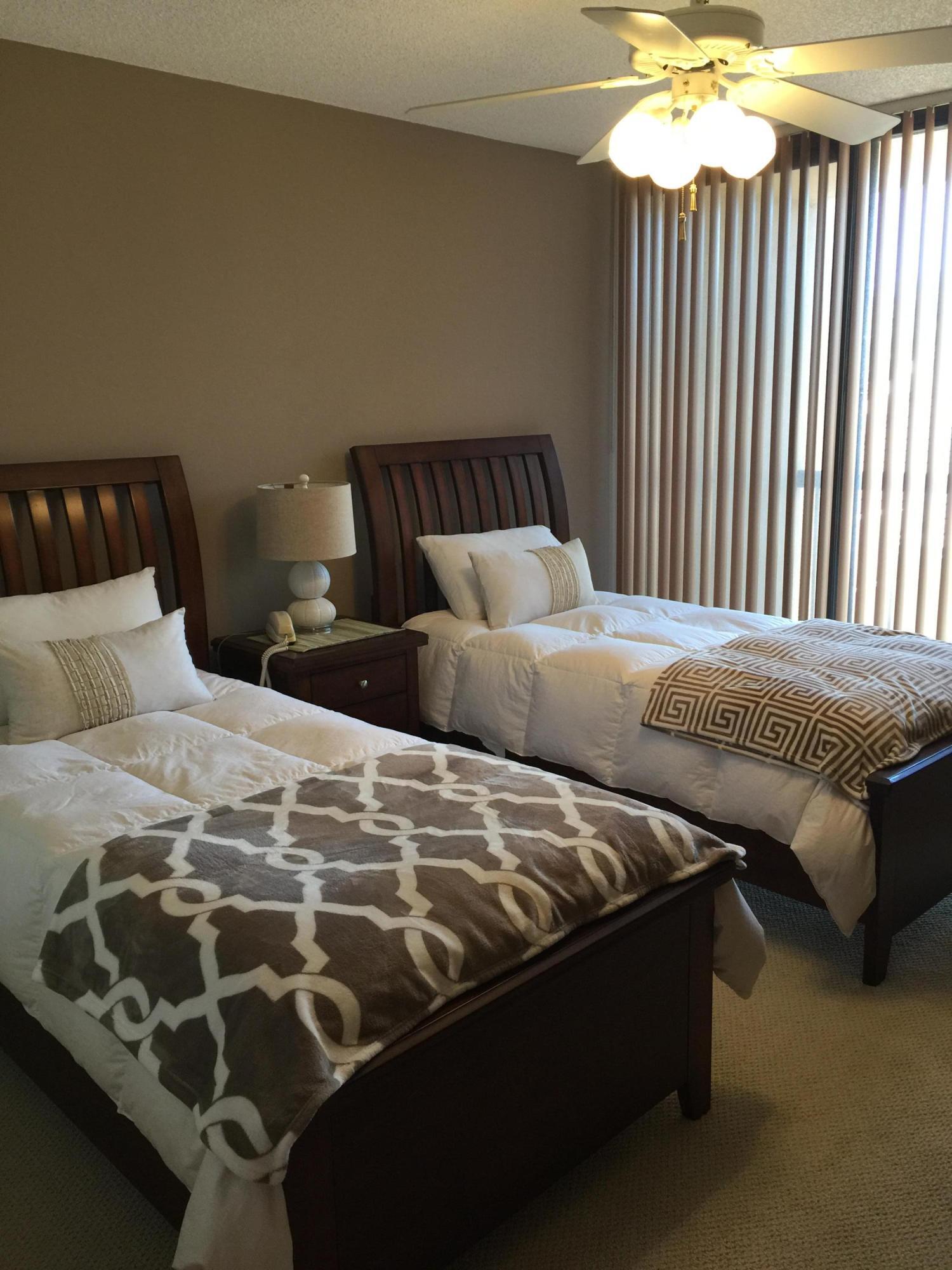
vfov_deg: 61.7
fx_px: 1063
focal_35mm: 29
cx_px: 476
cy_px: 635
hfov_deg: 48.2
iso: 50
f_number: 2.2
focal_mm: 4.15
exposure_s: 1/30
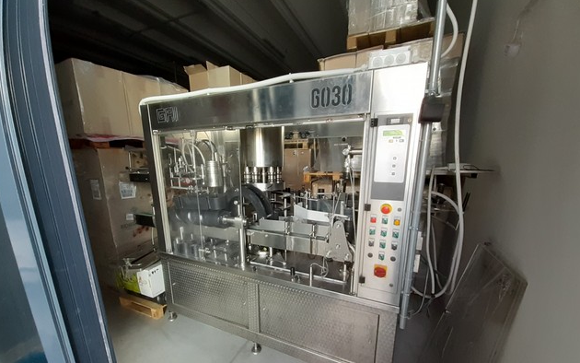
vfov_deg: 77.9
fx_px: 221
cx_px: 290
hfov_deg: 105.3
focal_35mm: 14
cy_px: 216
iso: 160
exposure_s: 1/50
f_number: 2.2
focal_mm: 1.13
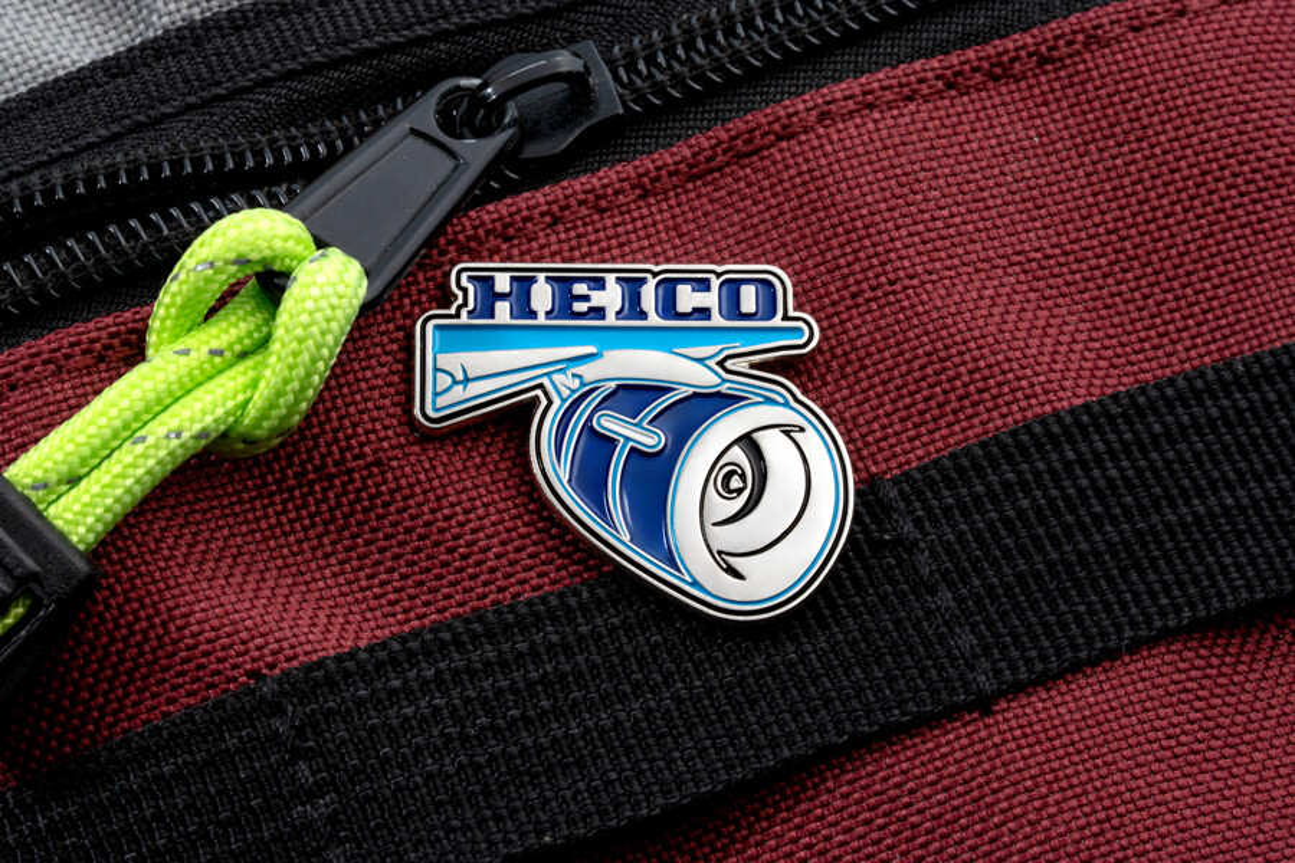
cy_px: 432
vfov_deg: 15.2
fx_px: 3237
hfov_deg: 22.6
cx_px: 648
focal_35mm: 90
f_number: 22
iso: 250
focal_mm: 90
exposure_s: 1/8
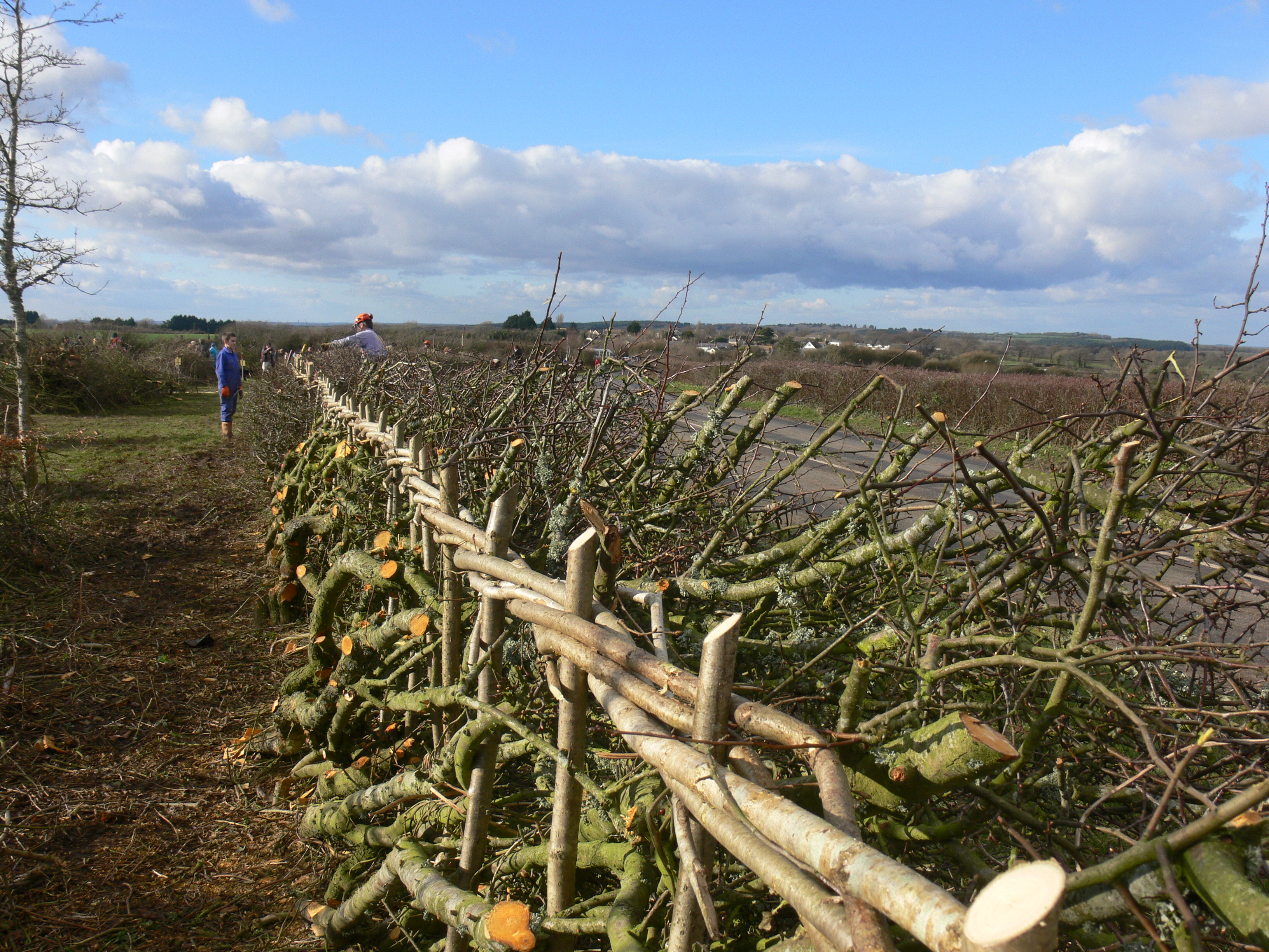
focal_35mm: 35
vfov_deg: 40.7
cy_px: 476
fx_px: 1283
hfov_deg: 52.6
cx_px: 634
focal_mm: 7.4
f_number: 5.6
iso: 80
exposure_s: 1/200
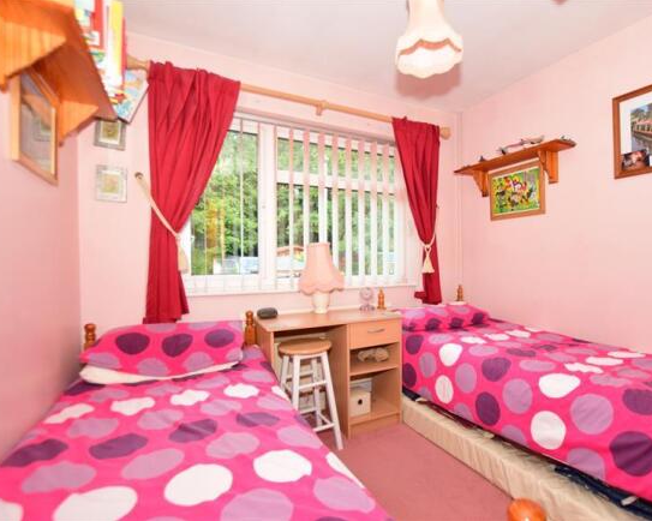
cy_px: 260
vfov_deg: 76.9
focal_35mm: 17
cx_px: 377
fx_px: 328
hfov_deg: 89.0
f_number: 5
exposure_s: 1/80
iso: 200
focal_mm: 10
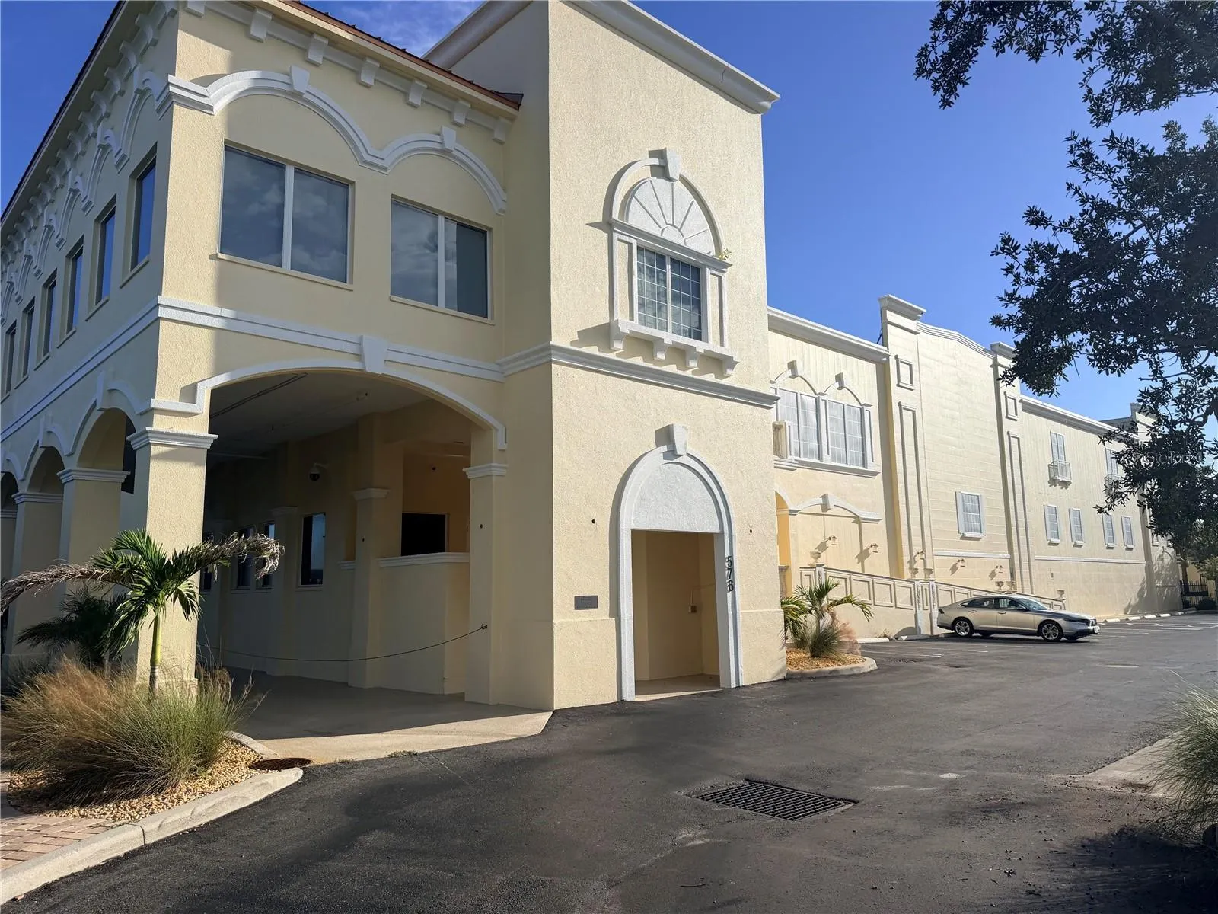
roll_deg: +1.1
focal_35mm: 24
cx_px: 609
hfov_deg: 71.6
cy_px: 457
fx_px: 844
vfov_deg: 56.8
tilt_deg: +9.5
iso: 80
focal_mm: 6.76
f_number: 1.78
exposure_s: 1/7353
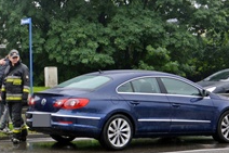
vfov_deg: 11.7
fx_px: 744
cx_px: -51
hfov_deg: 16.7
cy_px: 101
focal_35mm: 117
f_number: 5.6
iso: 220
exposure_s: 1/125
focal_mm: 26
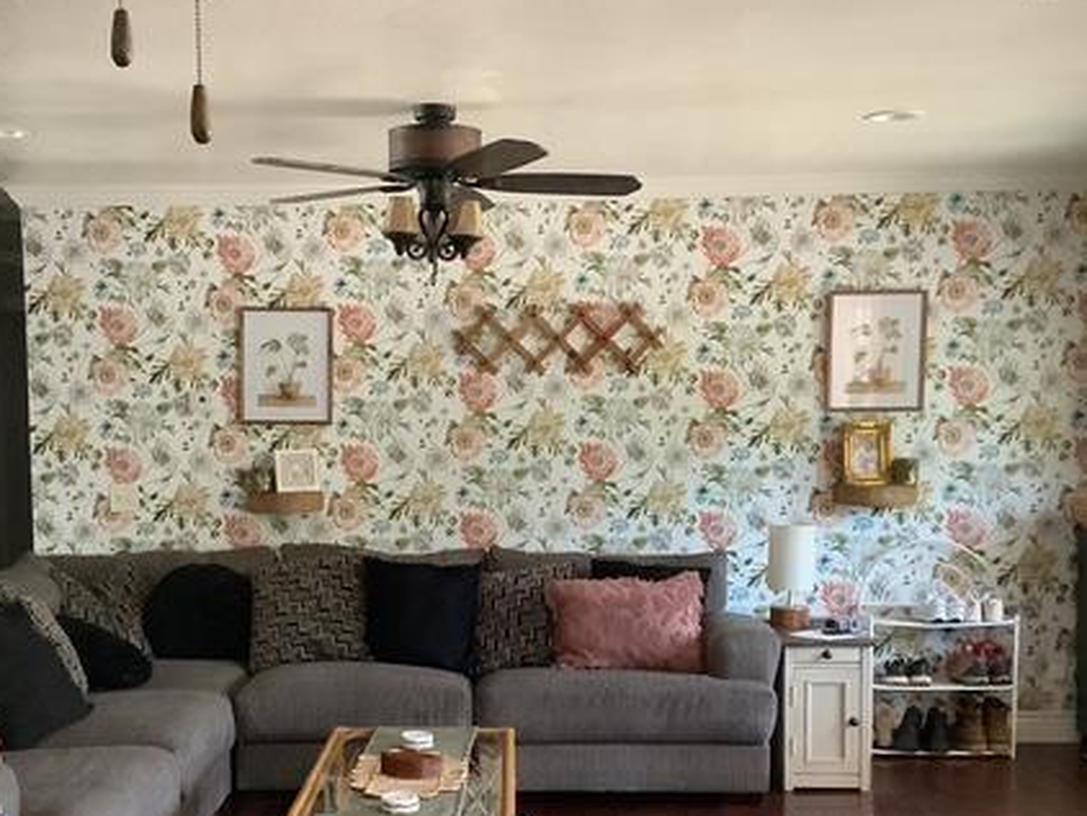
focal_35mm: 47
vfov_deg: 30.7
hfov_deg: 40.3
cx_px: 440
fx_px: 1477
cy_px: 523
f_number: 2.4
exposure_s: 1/40
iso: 400
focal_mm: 3.3
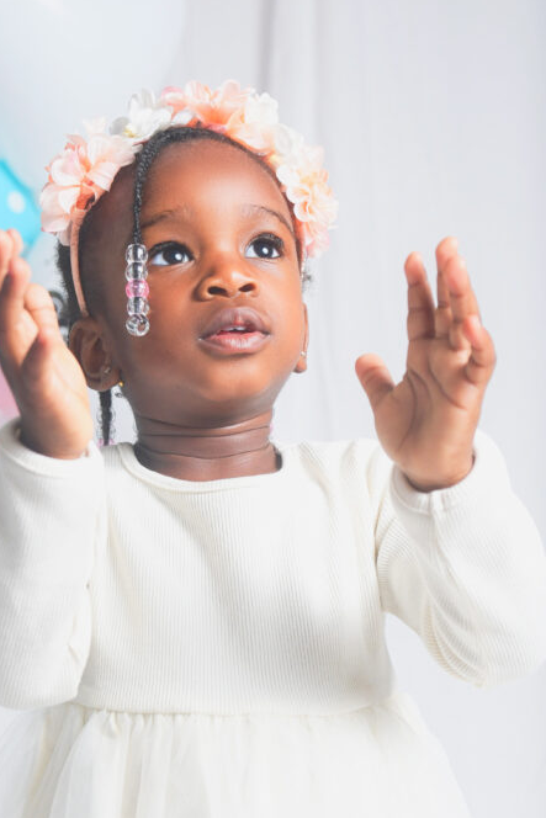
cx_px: 188
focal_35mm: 74
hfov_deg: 18.4
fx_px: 1682
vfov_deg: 27.3
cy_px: 458
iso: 400
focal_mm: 32
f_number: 4
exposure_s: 1/320
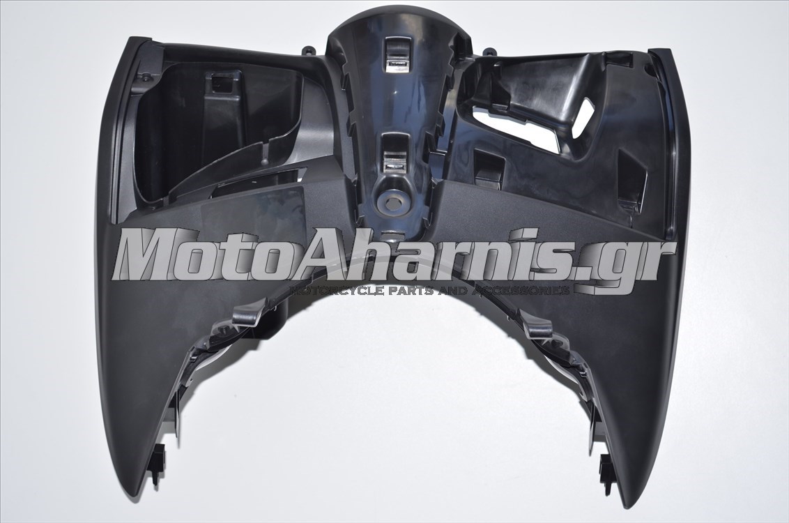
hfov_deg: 30.6
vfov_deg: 20.5
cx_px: 394
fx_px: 1444
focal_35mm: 66
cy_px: 262
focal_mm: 44
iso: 160
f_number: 6.3
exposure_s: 1/100
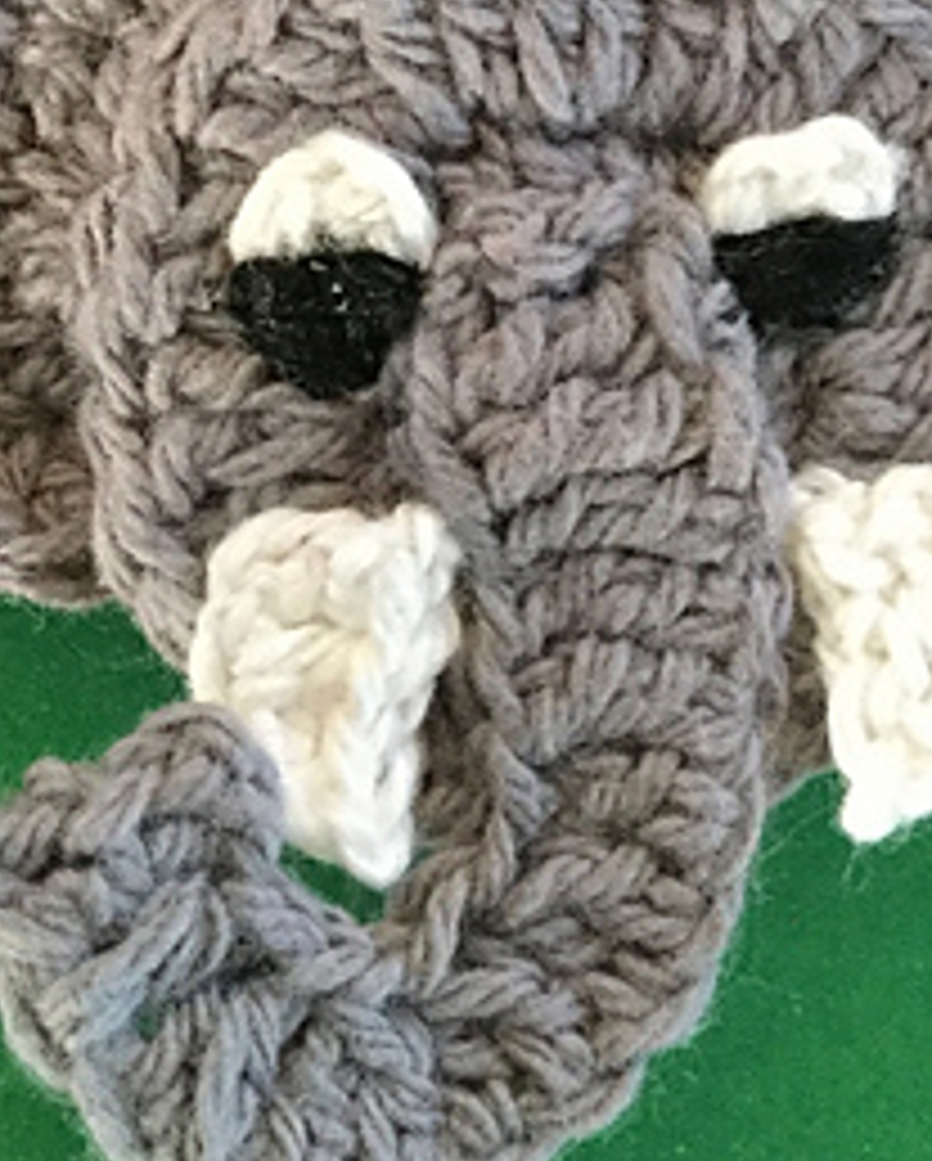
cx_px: 567
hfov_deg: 20.4
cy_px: 234
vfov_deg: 24.9
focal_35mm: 75
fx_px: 2581
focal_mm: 3.3
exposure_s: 1/17
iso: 320
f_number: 2.4
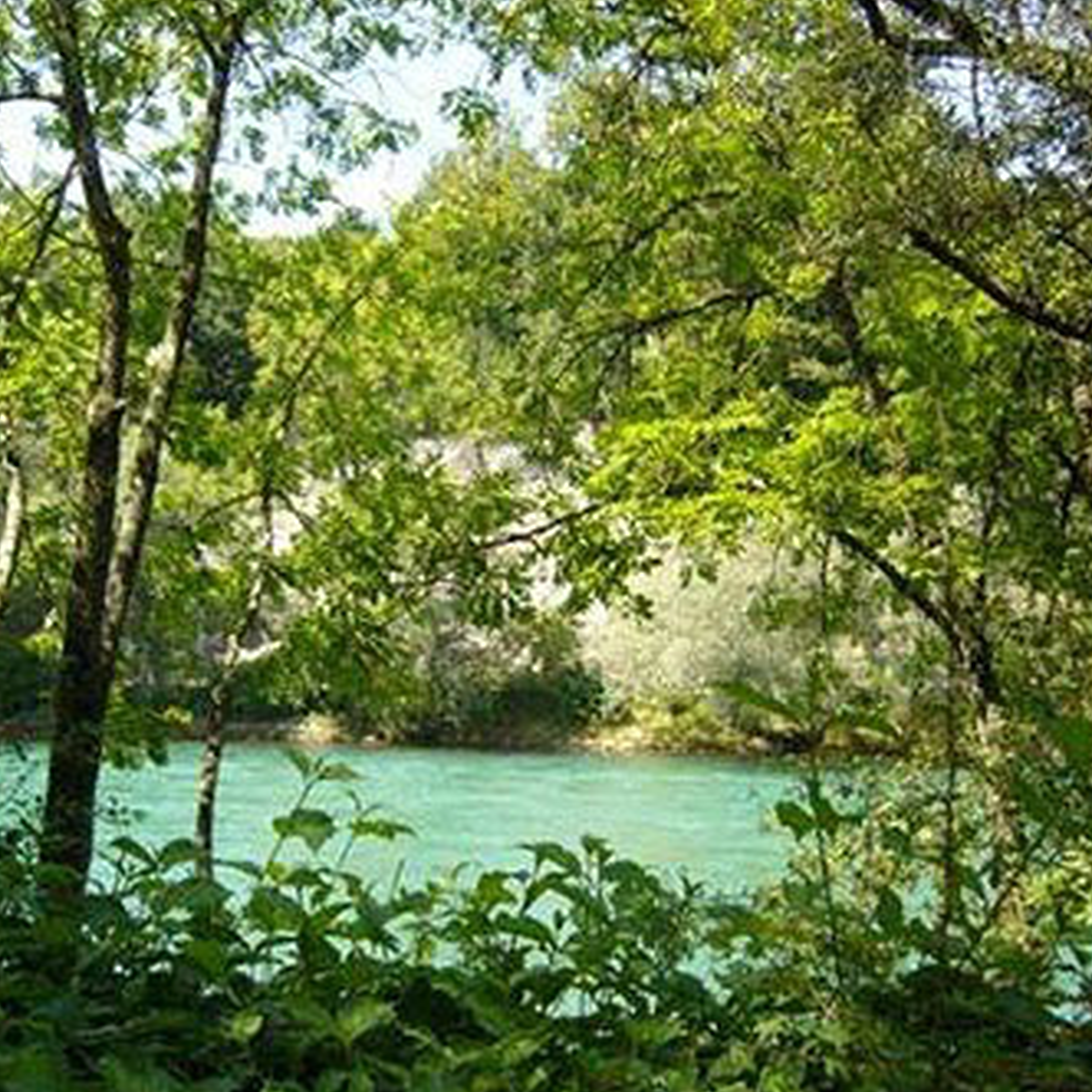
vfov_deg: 40.0
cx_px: 539
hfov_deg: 40.0
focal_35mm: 42
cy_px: 549
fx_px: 1499
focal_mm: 5.8
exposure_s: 1/250
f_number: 2.8
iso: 80
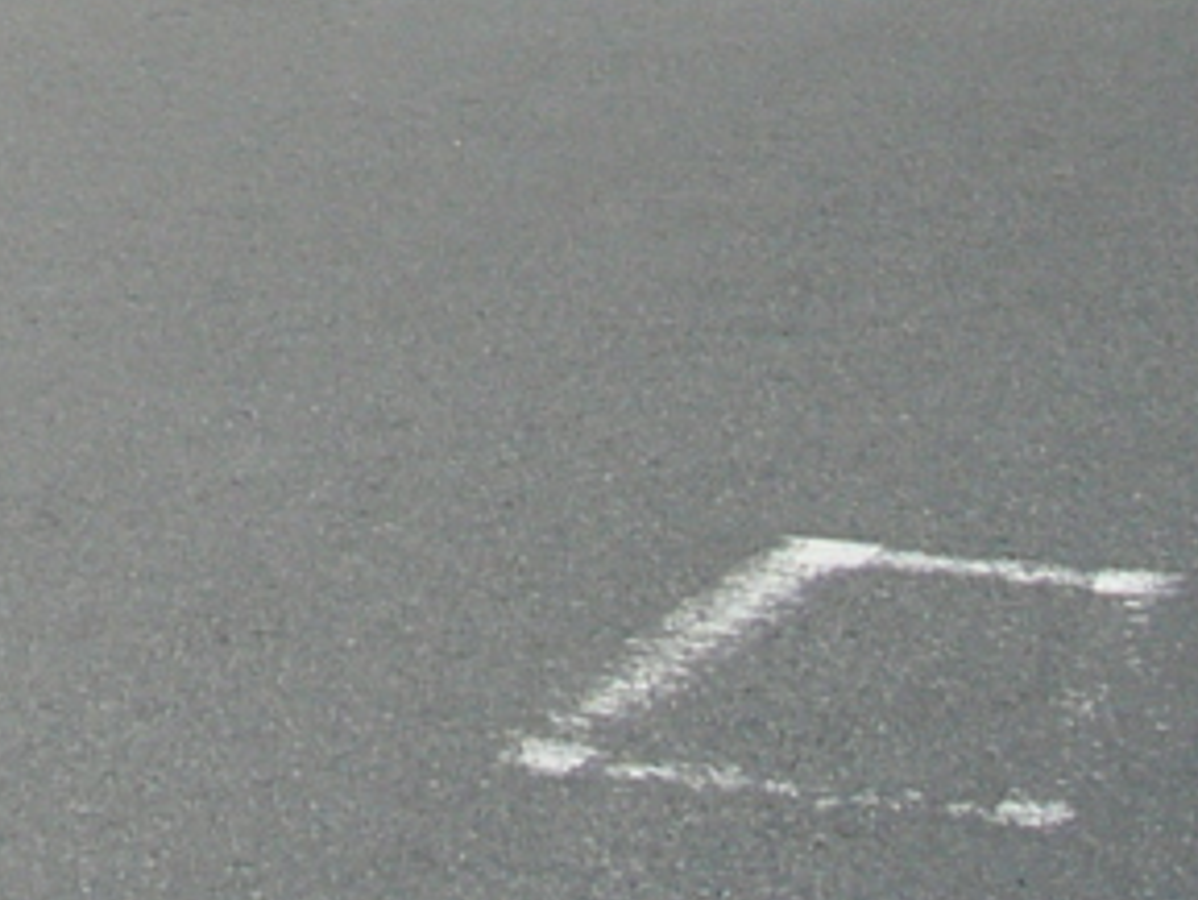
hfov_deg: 11.8
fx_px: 5367
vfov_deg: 9.0
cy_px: -921
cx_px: -937
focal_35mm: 155
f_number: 8
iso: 50
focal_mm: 5.8
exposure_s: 1/160
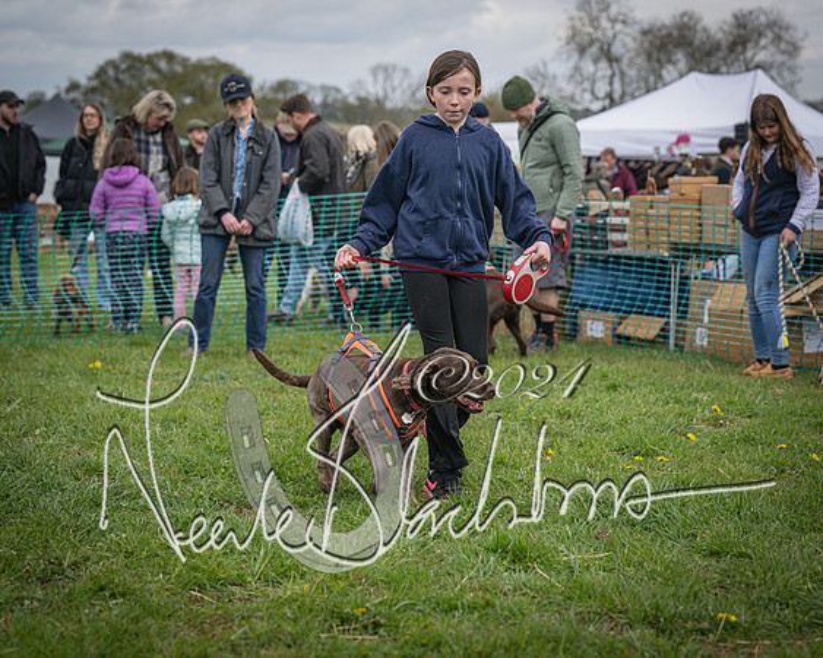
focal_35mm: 83
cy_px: 329
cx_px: 412
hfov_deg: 22.9
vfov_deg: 18.4
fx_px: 2029
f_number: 4
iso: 400
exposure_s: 1/2500
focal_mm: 74
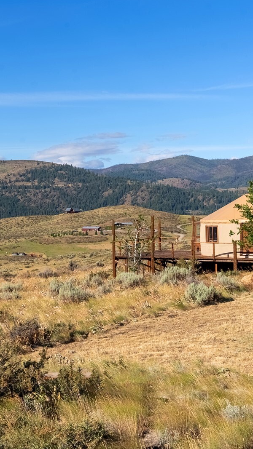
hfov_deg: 19.8
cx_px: 47
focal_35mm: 60
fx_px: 715
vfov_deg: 34.9
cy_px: 219
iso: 100
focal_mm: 36
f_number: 10
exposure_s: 1/8000
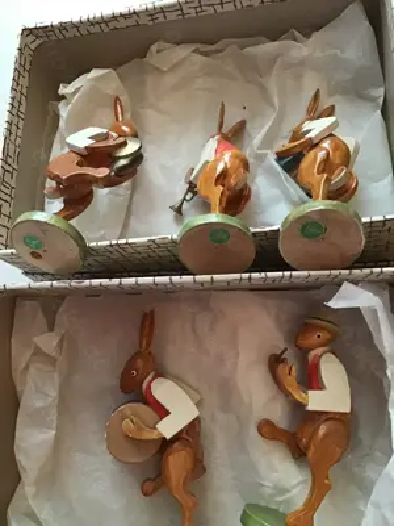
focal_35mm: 31
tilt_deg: -72.0
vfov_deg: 58.4
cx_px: 197
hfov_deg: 45.4
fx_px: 470
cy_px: 263
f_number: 2.4
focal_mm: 3.3
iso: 320
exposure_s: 1/17
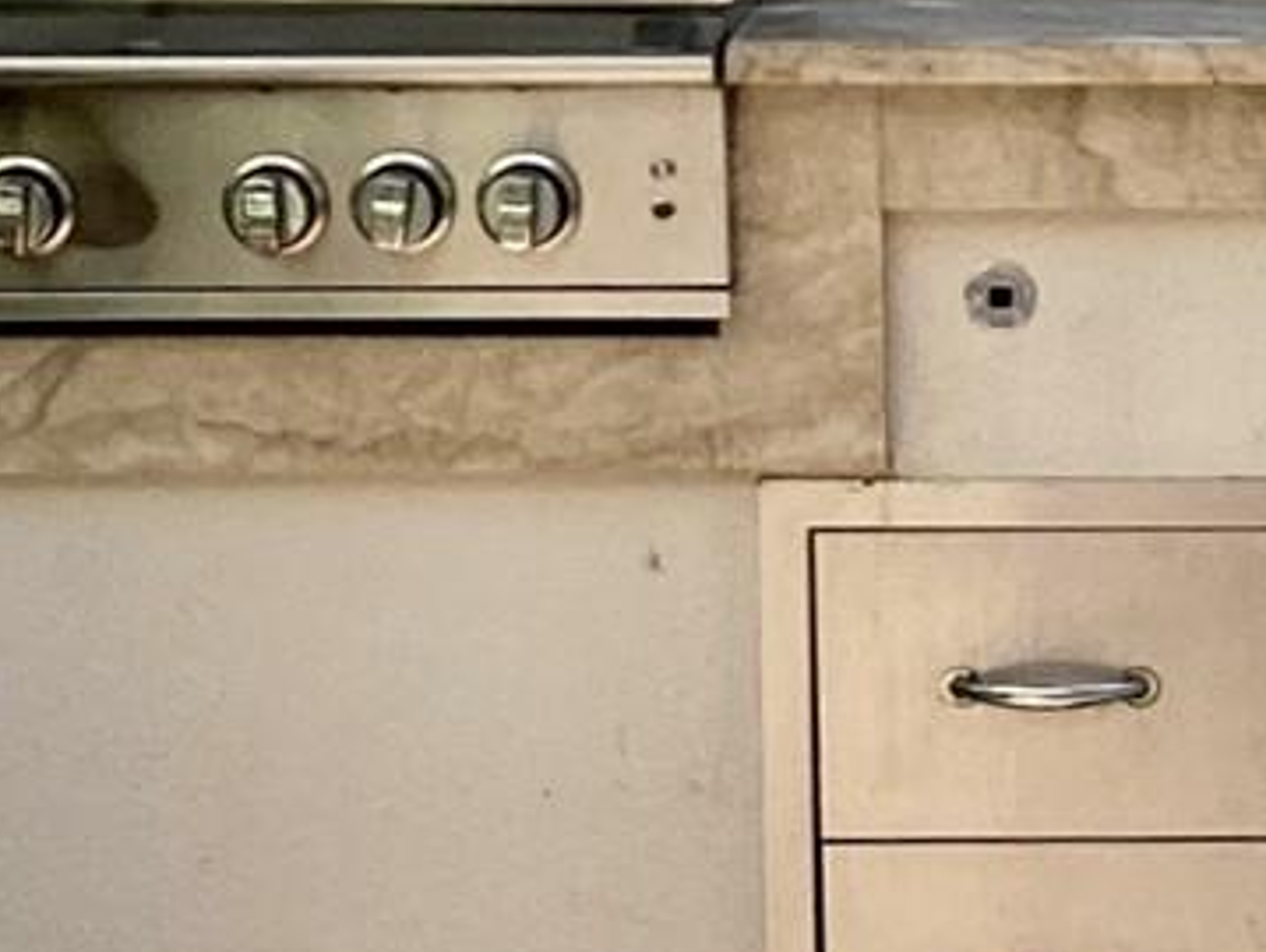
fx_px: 5052
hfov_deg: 13.9
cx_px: 1495
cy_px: 18
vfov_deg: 10.7
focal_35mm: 138
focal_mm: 3.3
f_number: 2.4
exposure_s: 1/806
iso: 25
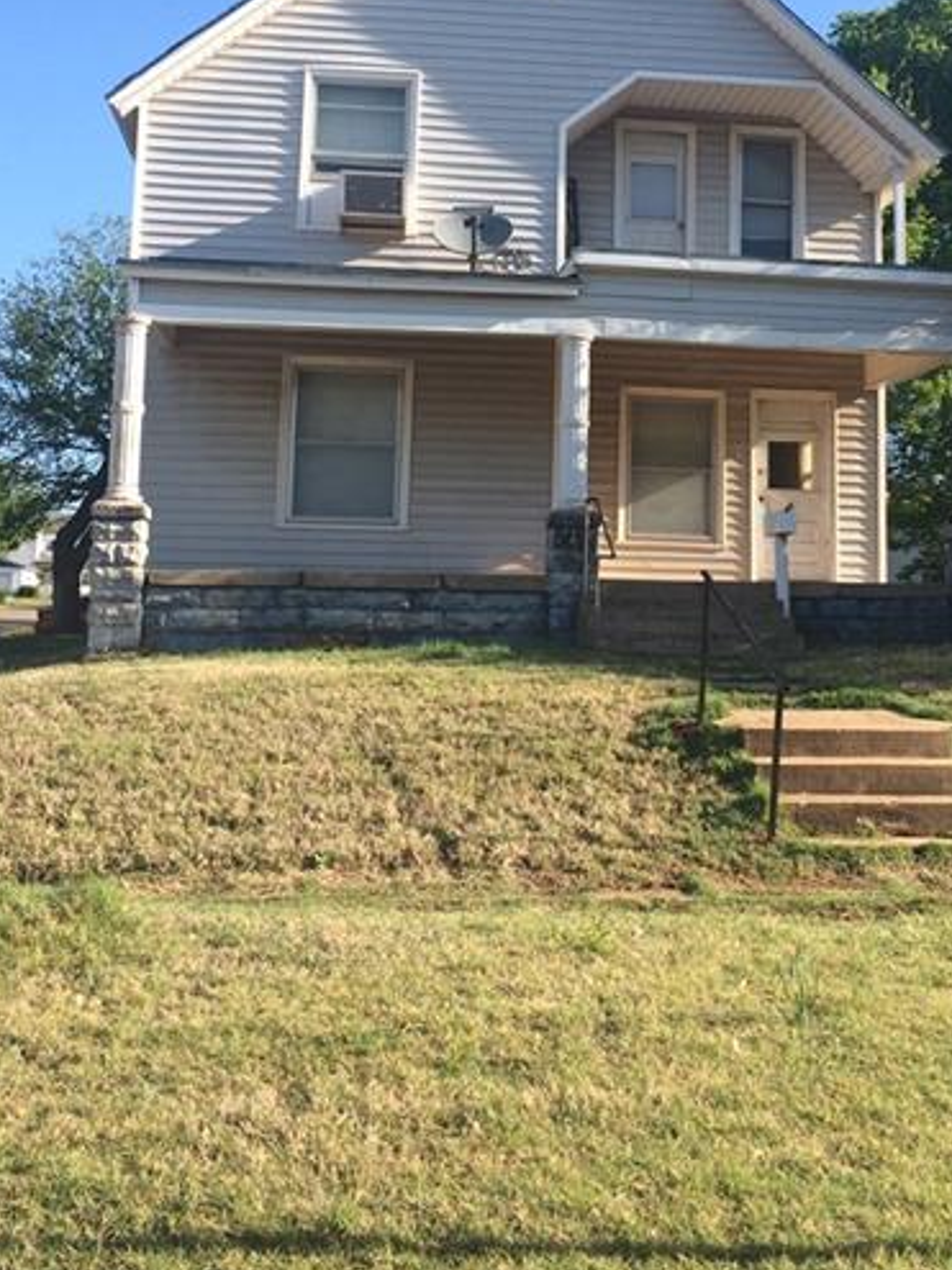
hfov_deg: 32.1
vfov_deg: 41.3
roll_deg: +0.0
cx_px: 549
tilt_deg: +8.3
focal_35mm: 45
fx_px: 1651
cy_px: 380
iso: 32
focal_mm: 4.15
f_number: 2.2
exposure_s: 1/954
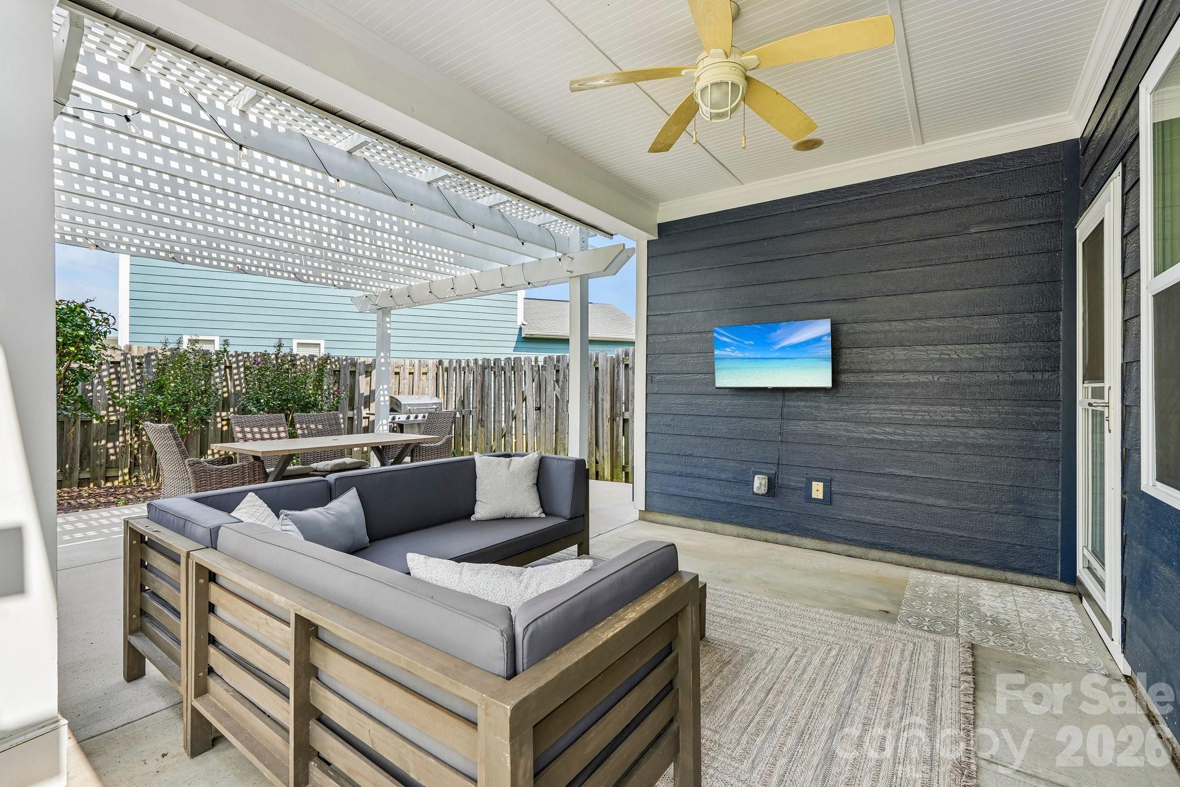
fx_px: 524
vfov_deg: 73.7
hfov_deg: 96.7
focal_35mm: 16
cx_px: 590
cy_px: 394
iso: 100
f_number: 8
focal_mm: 16
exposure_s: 1/30
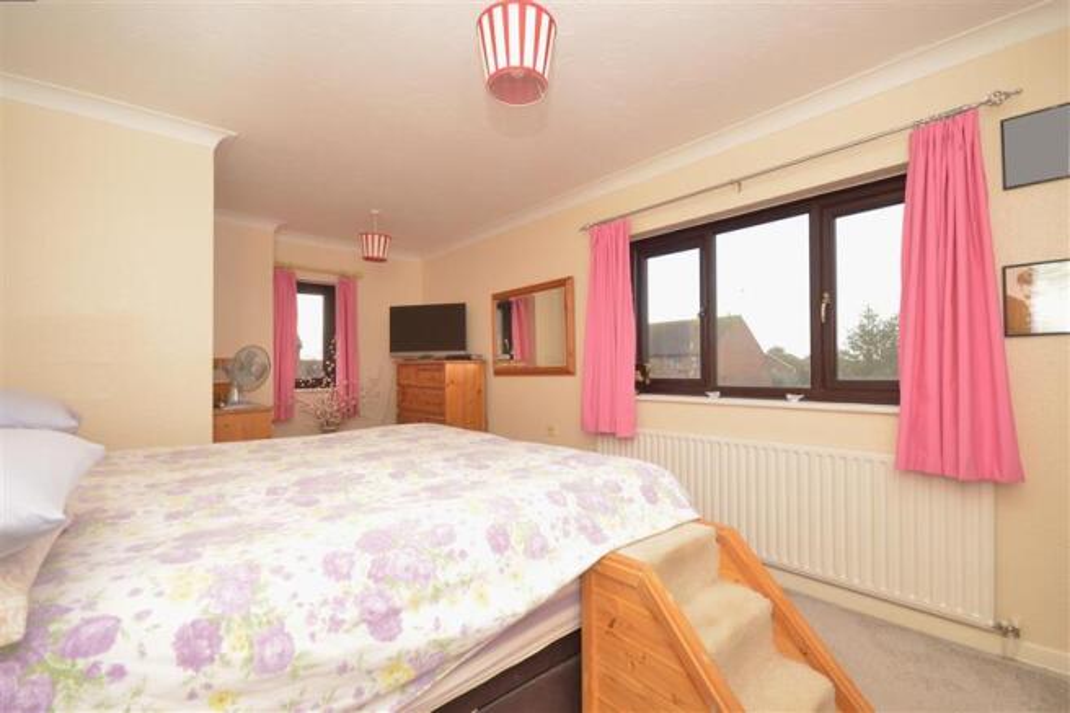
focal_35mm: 15
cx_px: 535
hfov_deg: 100.4
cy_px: 356
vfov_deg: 77.3
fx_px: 446
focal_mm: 10
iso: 640
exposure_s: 1/125
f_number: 8
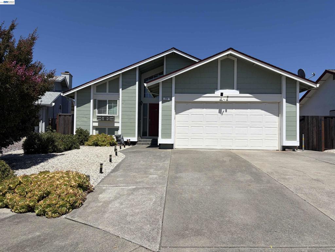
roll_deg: +0.4
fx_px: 252
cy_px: 126
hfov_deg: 67.3
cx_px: 168
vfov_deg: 53.1
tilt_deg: +1.7
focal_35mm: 26
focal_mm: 5.96
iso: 50
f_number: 1.6
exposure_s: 1/6993
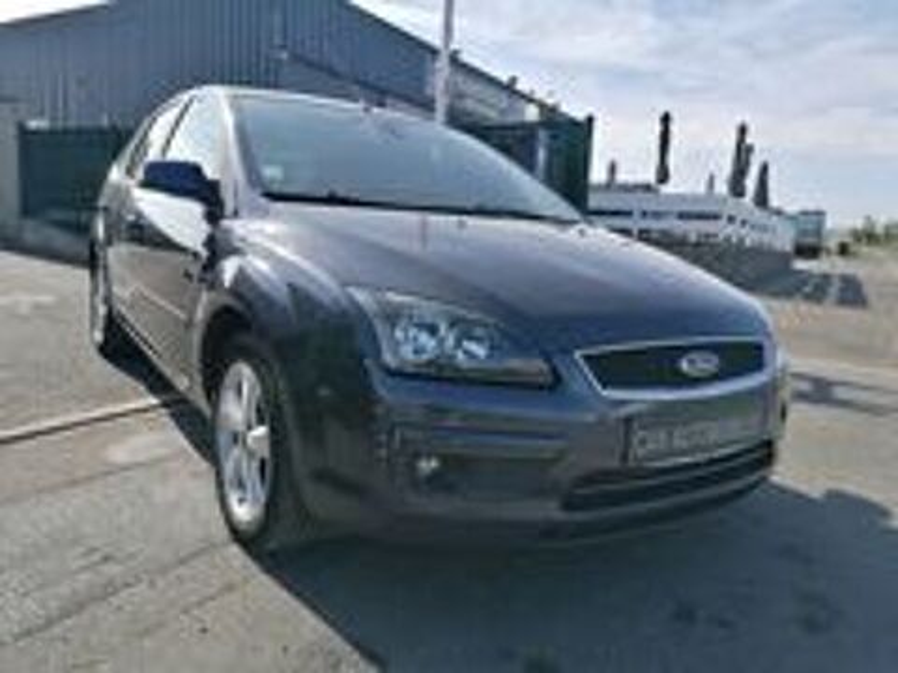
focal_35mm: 27
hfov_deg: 65.3
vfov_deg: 51.4
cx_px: 449
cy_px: 336
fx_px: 700
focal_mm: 4.75
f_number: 1.8
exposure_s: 1/1486
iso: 50
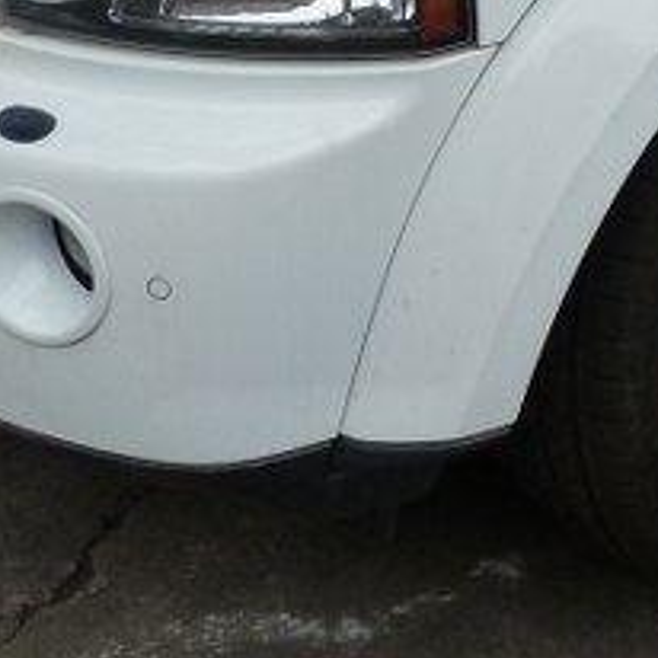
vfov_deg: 18.3
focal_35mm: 86
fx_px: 1849
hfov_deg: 19.2
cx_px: 757
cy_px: -272
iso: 125
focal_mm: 4.5
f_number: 4
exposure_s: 1/200
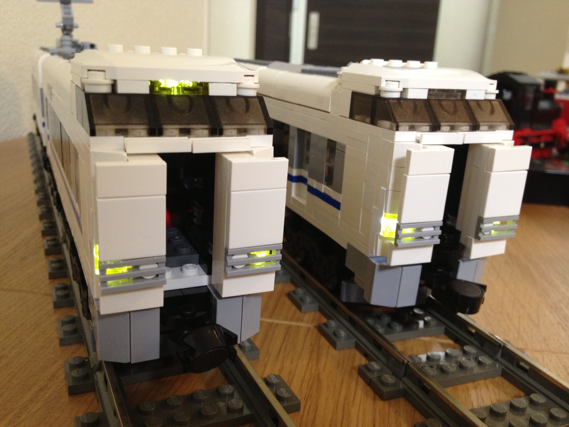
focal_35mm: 35
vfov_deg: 40.7
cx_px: 284
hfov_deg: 52.6
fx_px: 575
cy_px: 214
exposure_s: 1/20
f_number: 2.4
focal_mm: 4.28
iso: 160
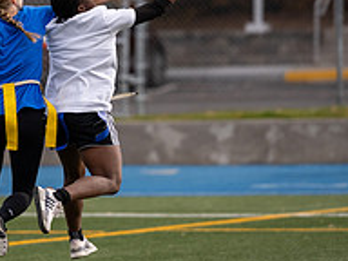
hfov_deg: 3.0
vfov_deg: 2.3
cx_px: 25
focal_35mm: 656
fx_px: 6595
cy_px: 32
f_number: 2.8
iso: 200
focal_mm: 200
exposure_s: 1/2500
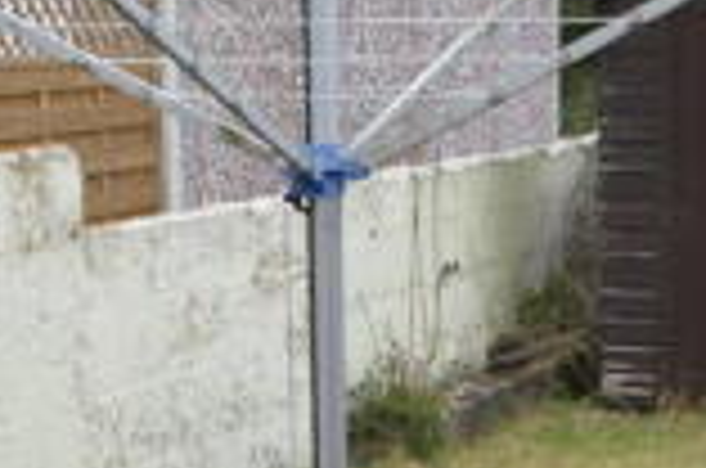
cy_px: 587
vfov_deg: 11.8
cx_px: 389
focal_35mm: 113
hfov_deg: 18.1
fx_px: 2212
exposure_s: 1/125
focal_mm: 18
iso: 250
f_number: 5.6
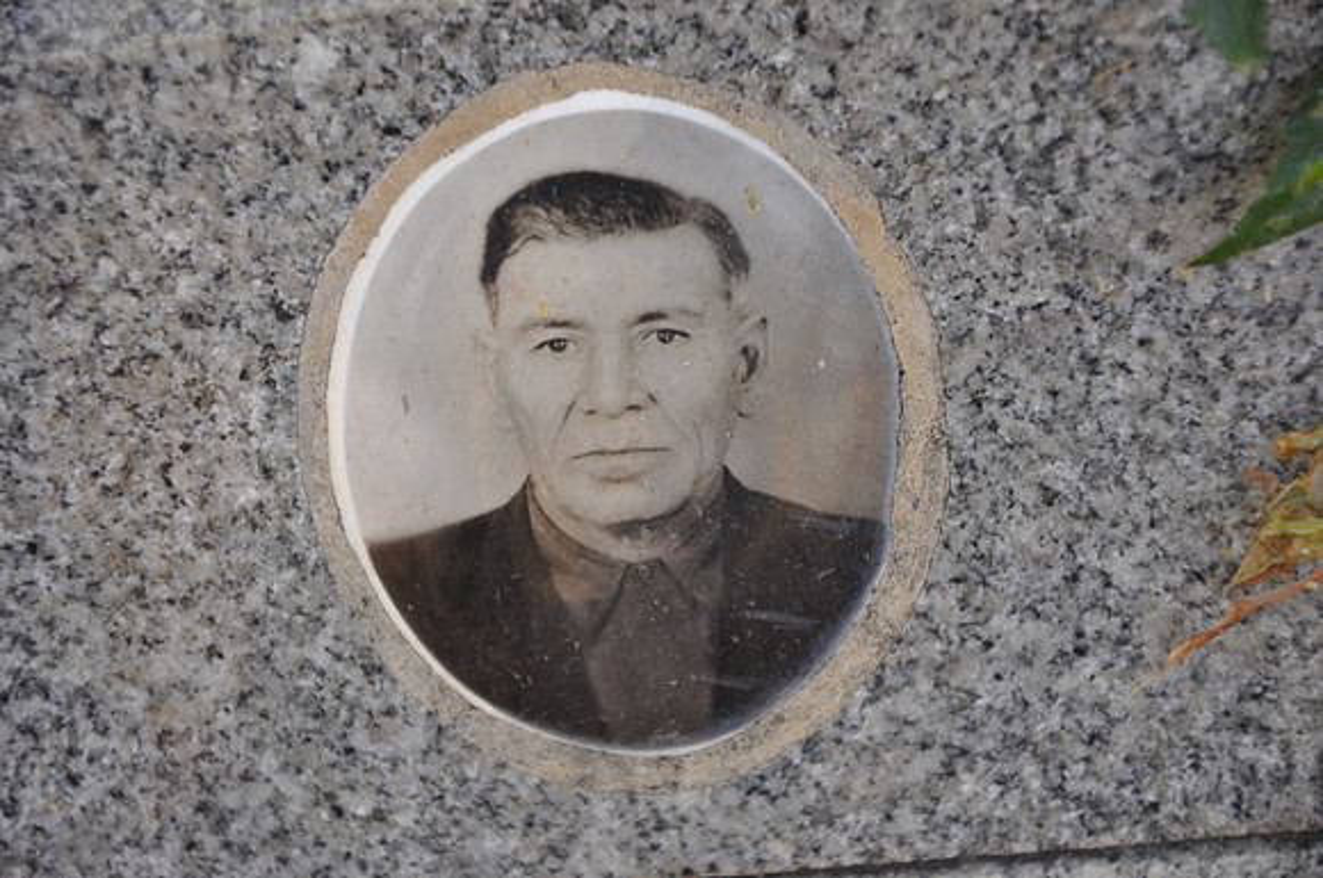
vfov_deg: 8.7
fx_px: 5780
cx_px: 662
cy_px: 439
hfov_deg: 13.1
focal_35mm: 158
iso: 500
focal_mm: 105
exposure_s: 1/60
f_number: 5.6
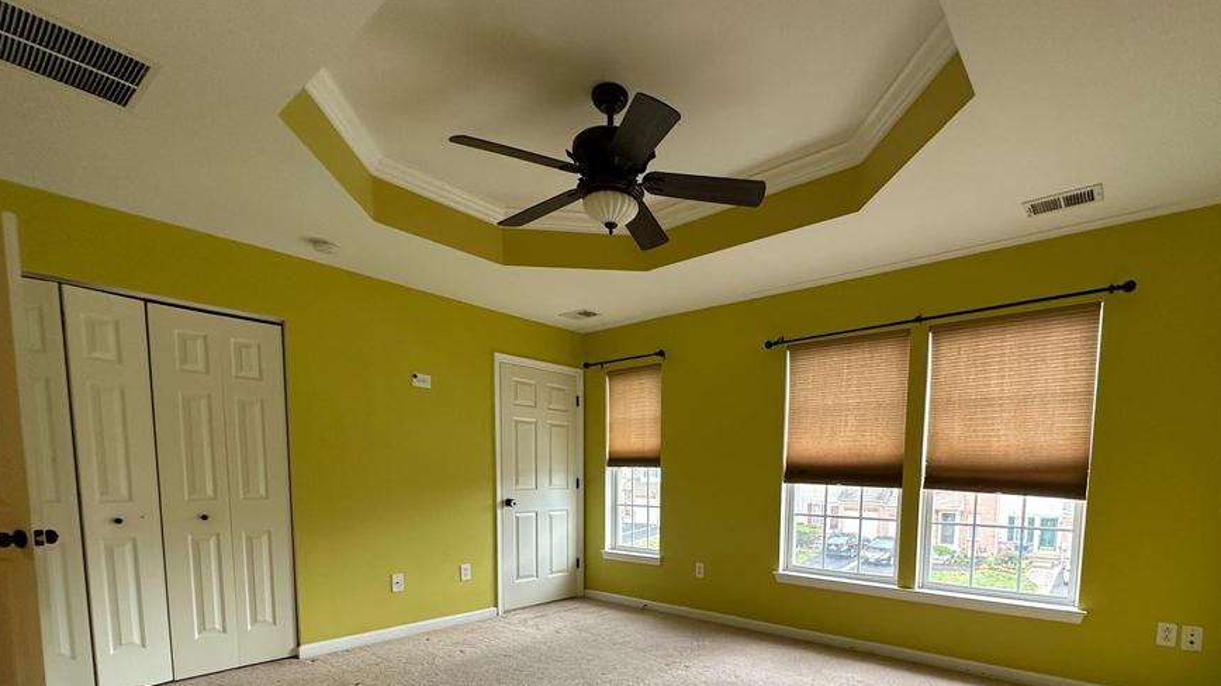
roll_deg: -0.2
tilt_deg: -5.1
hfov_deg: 92.3
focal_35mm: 18
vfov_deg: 57.3
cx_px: 678
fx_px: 583
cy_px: 531
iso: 125
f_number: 2.2
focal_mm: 2.22
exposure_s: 1/99
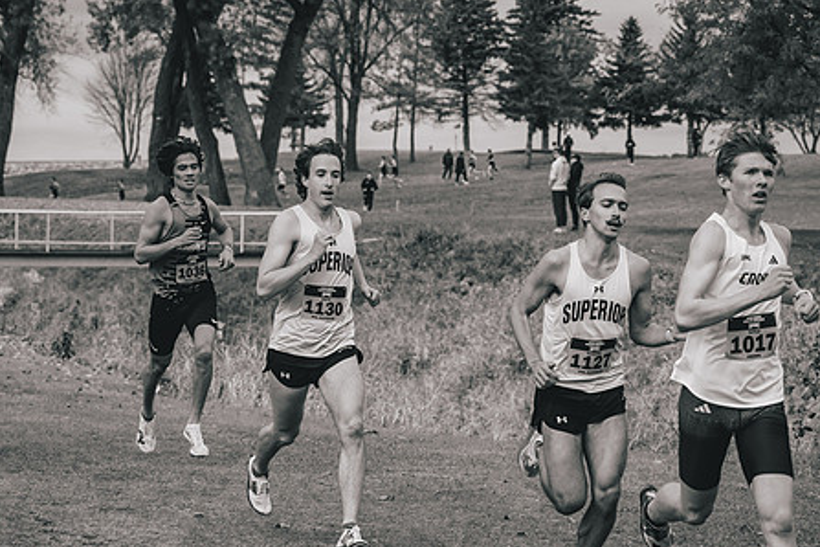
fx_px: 3052
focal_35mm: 134
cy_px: 311
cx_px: 341
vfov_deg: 10.2
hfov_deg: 15.3
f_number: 6.3
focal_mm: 99
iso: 400
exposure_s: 1/1250
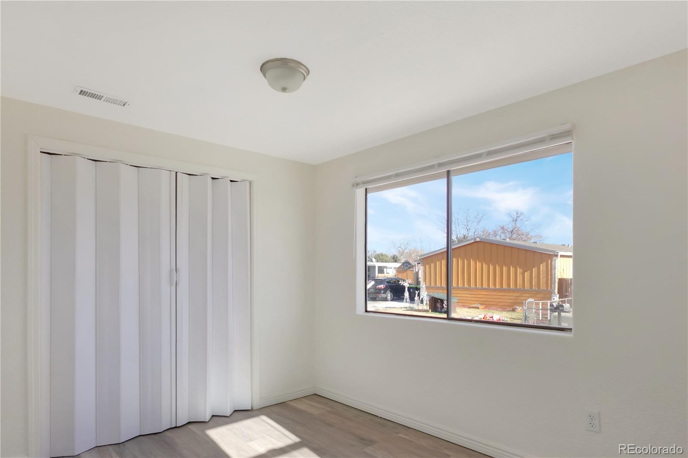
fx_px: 382
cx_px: 344
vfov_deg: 61.9
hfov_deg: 84.0
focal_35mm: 20
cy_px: 229
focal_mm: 7.6
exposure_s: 1/1250
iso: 125
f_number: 2
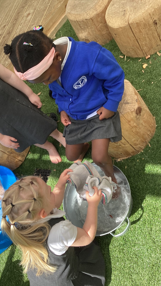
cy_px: 143
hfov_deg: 34.6
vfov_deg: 58.0
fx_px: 258
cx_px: 72
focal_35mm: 34
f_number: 2.4
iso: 25
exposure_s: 1/209
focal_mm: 3.3
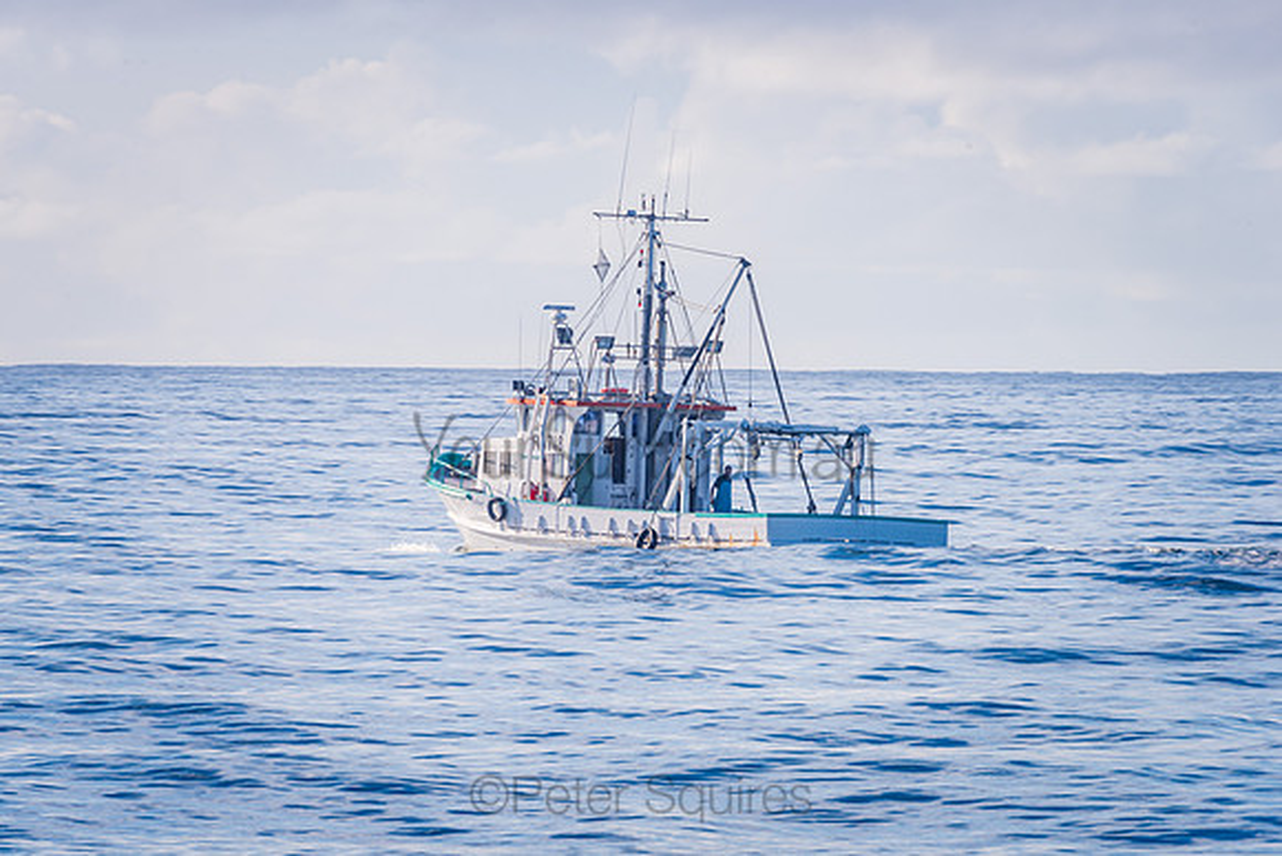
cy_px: 473
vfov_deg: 2.5
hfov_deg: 3.7
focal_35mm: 553
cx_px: 573
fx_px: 19691
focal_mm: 500
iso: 31
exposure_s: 1/20
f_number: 14
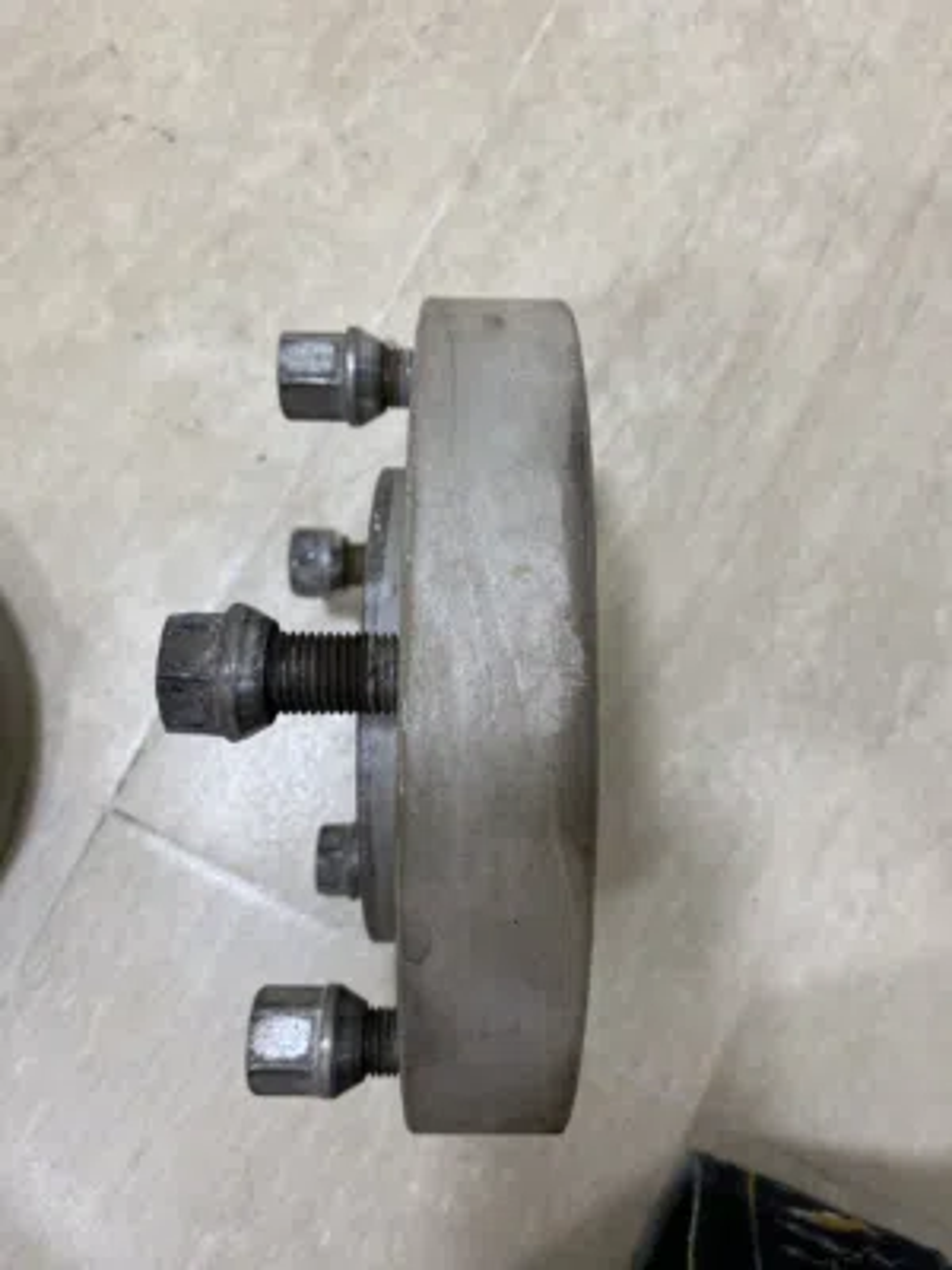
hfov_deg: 53.1
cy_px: 635
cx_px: 476
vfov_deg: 67.3
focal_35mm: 26
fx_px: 953
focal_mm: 4.25
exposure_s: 1/100
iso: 125
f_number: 1.8
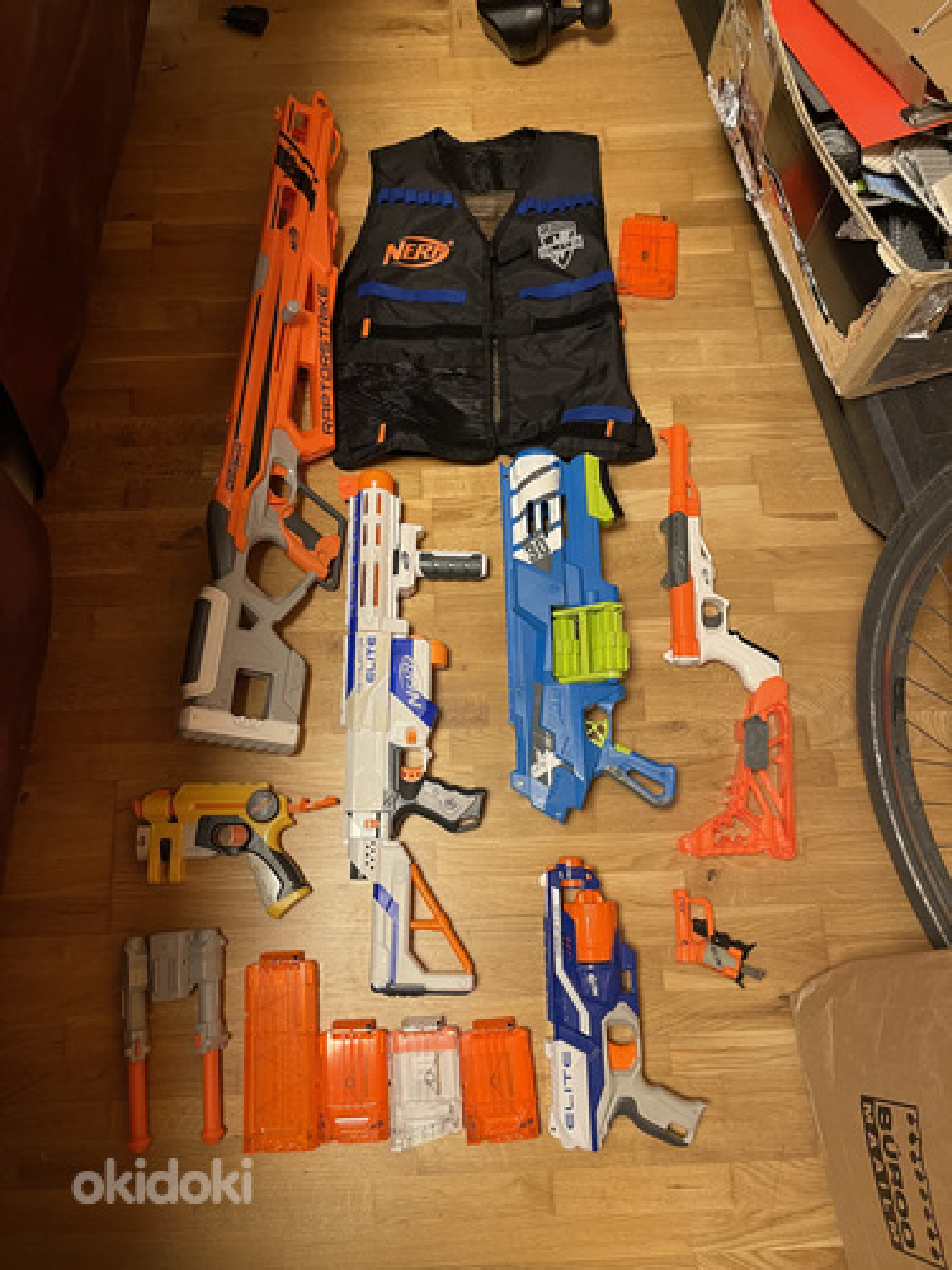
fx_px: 917
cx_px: 476
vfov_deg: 69.4
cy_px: 635
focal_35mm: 25
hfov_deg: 54.9
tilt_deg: -75.3
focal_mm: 5.1
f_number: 1.6
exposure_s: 1/50
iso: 200
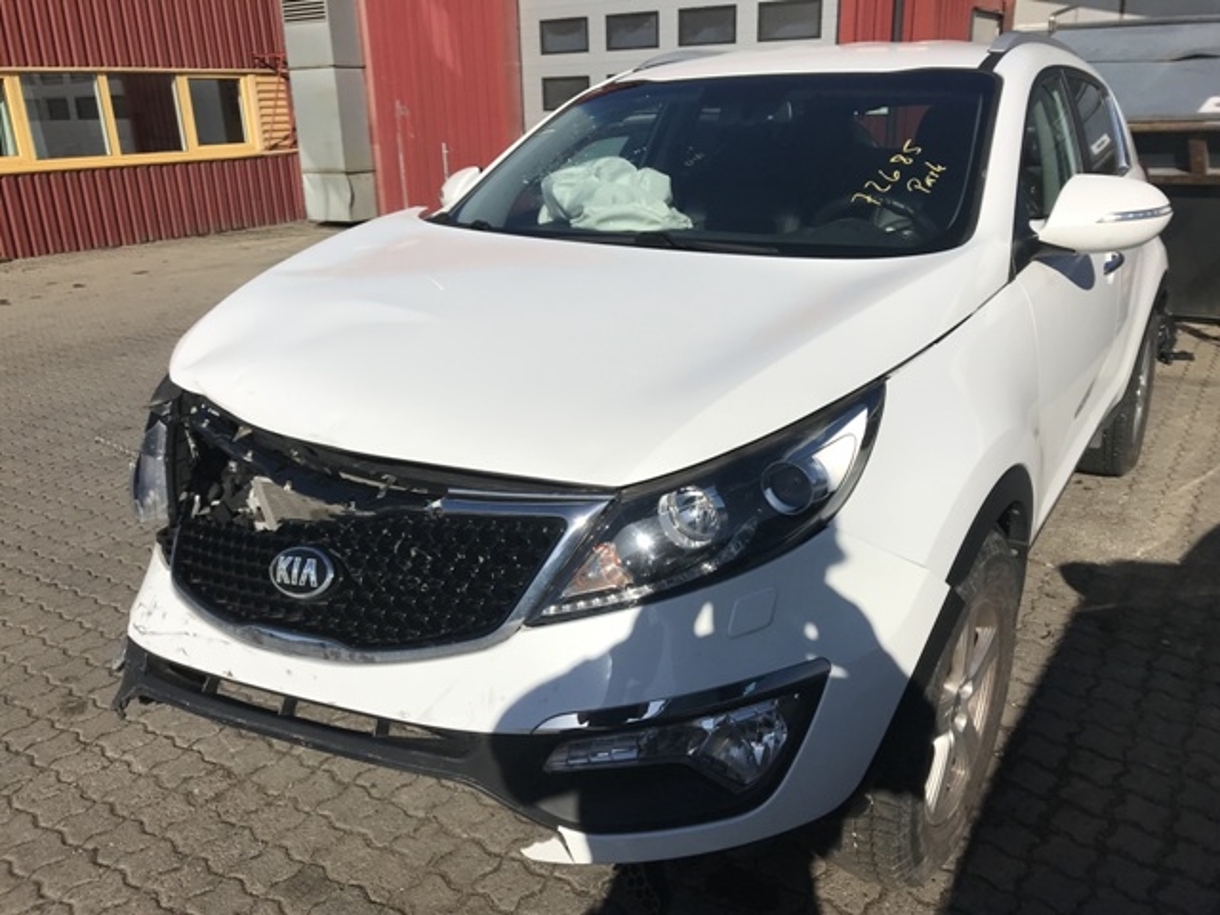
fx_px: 987
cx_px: 610
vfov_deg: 49.7
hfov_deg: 63.4
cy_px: 458
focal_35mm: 28
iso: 25
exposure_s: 1/5650
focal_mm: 3.99
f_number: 1.8
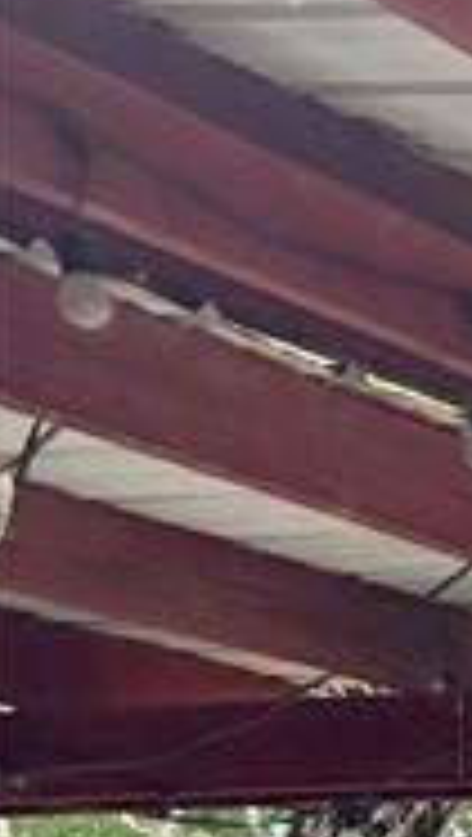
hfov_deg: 6.0
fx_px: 3195
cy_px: 1296
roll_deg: +0.8
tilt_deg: +1.3
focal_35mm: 144
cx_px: 2284
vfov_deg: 13.9
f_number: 1.78
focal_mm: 6.86
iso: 80
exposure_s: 1/1107
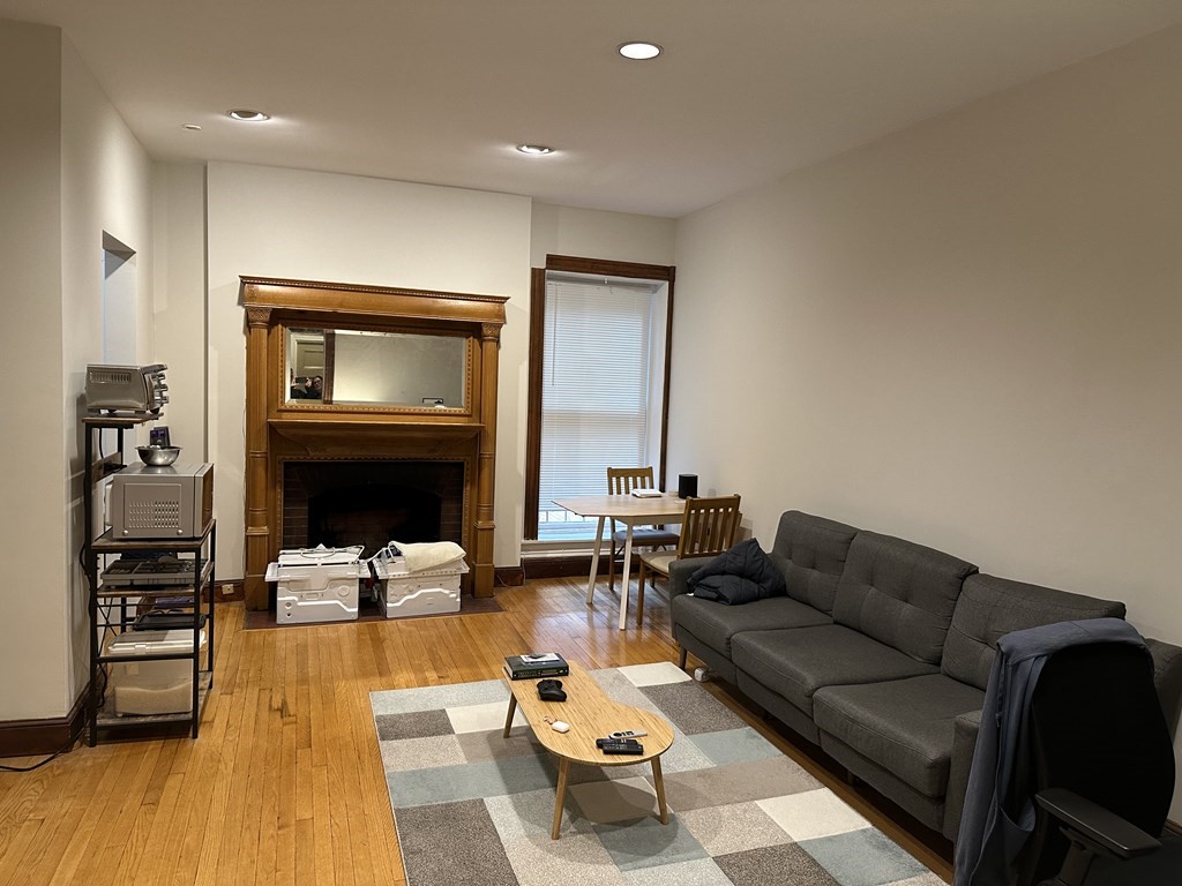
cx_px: 591
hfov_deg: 71.6
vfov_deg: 56.8
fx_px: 820
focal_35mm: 24
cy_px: 443
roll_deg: -2.0
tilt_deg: -5.2
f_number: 1.78
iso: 320
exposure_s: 1/42
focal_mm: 6.86
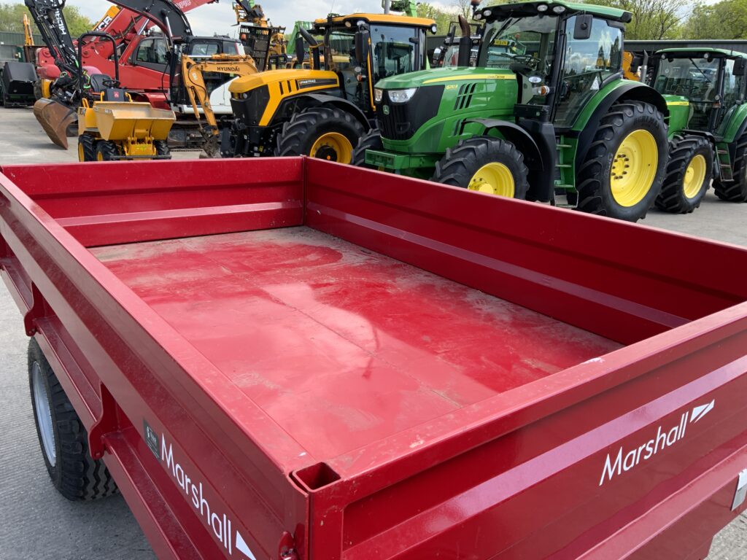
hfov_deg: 61.7
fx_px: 626
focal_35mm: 29
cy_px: 280
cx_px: 374
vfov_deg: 48.2
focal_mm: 3
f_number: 1.8
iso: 16
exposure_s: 1/362
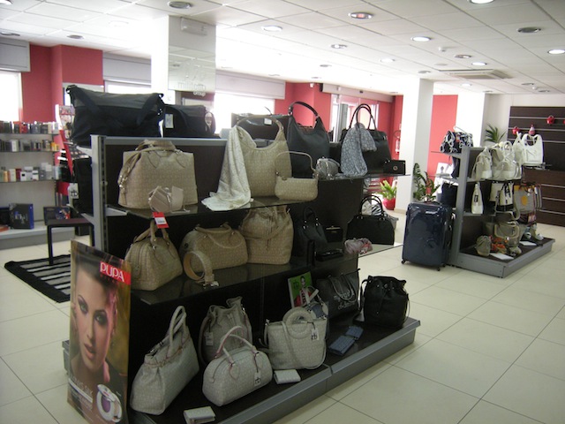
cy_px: 212
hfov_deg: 63.4
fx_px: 457
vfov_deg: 49.7
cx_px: 282
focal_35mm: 28
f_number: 2.8
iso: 288
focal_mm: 4.7
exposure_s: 1/57.6
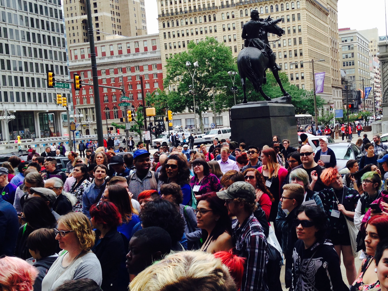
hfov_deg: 39.2
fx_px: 538
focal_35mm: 48
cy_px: 143
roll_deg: +4.4
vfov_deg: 30.3
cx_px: 261
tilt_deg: -2.2
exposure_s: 1/630
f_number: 2.4
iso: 50
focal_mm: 4.12
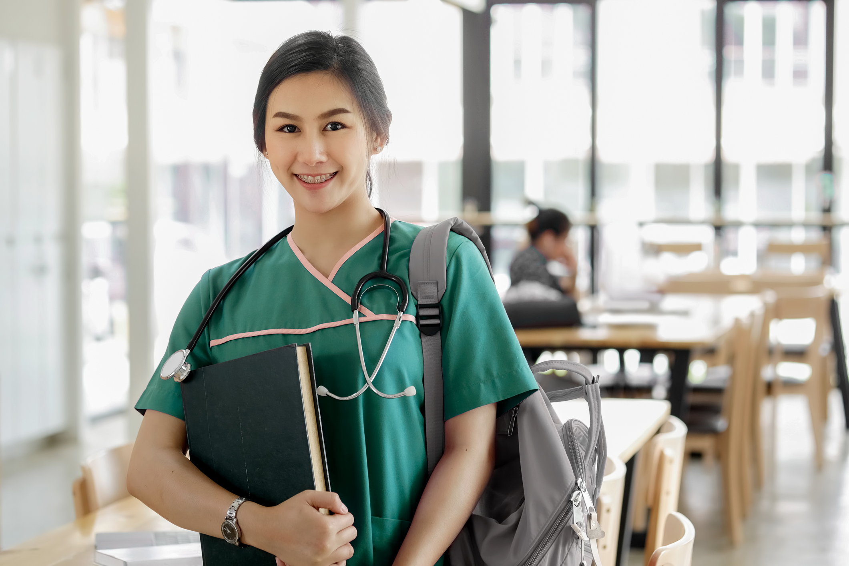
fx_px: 2122
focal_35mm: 90
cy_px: 283
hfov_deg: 22.6
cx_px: 424
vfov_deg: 15.2
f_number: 2.8
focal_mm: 60
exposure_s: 1/110
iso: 320
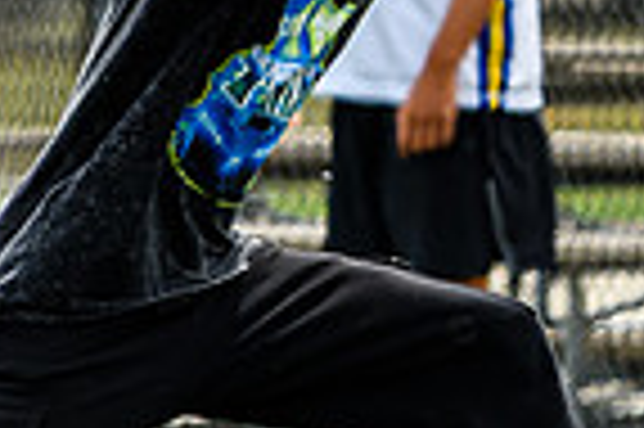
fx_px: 31502
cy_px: 33
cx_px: 1065
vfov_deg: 0.8
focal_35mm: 1763
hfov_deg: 1.2
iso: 125
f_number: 3.2
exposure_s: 1/1250
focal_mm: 200
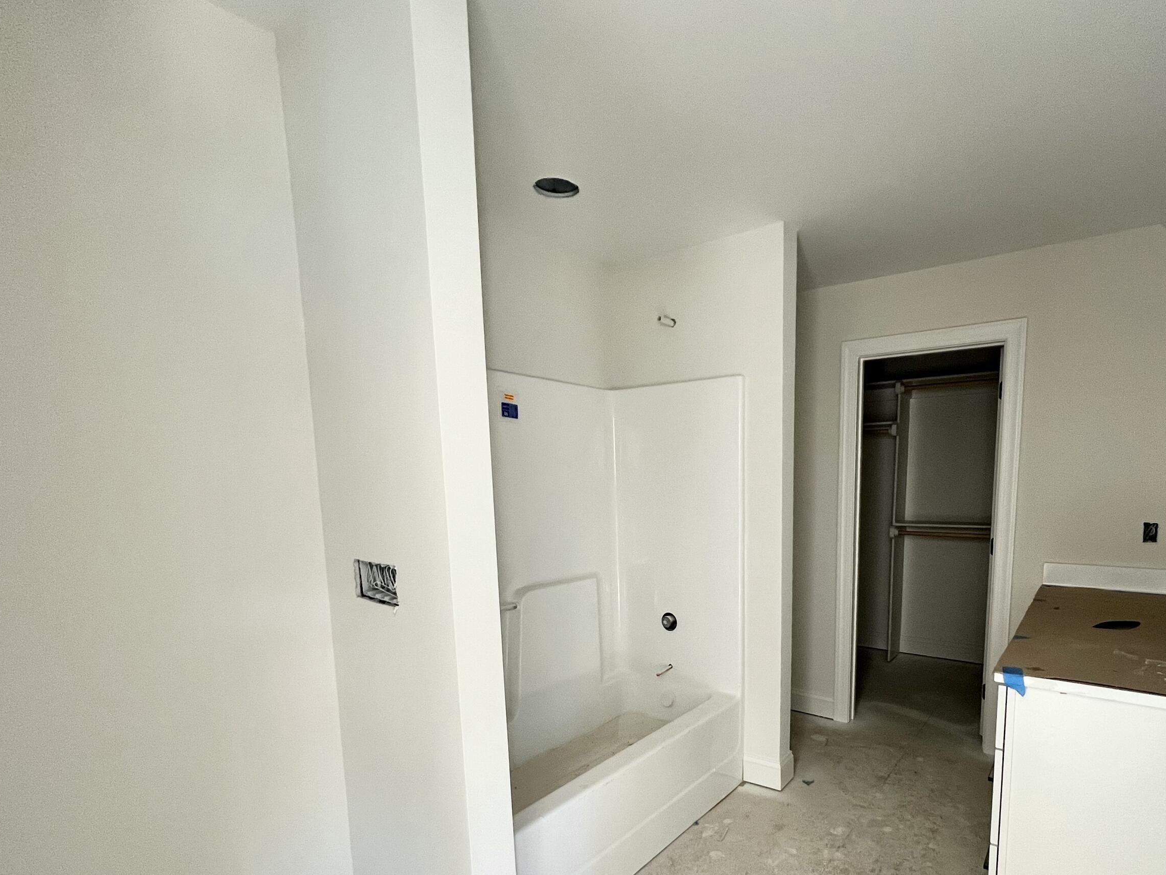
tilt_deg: -8.5
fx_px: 573
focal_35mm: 17
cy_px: 555
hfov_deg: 90.0
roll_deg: +0.3
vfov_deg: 73.3
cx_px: 691
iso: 250
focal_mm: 1.57
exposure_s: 1/96
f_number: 1.8
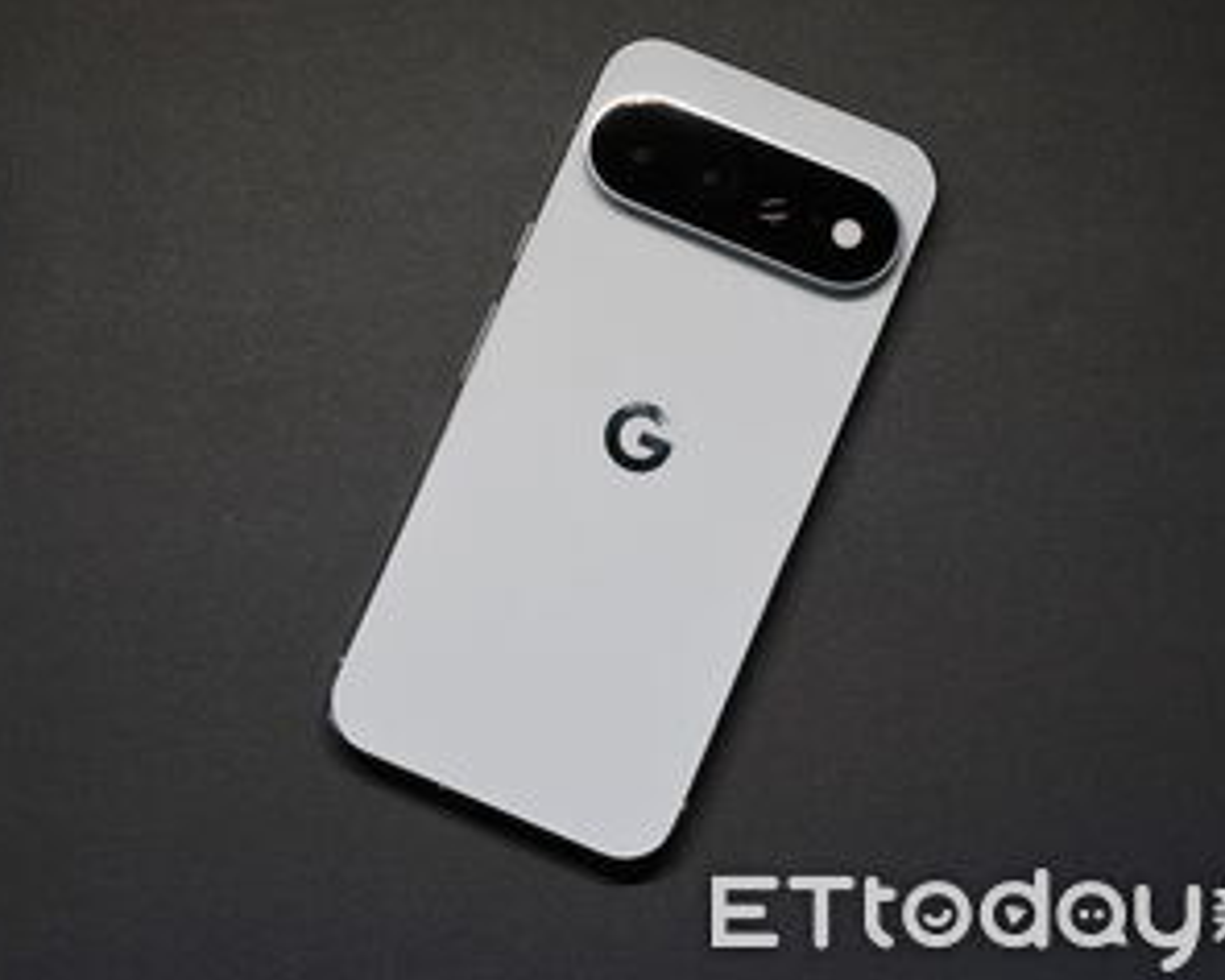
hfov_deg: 32.5
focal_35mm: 58
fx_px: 2102
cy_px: 445
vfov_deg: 26.3
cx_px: 637
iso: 220
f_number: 6.3
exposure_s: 1/50
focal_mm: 30.5
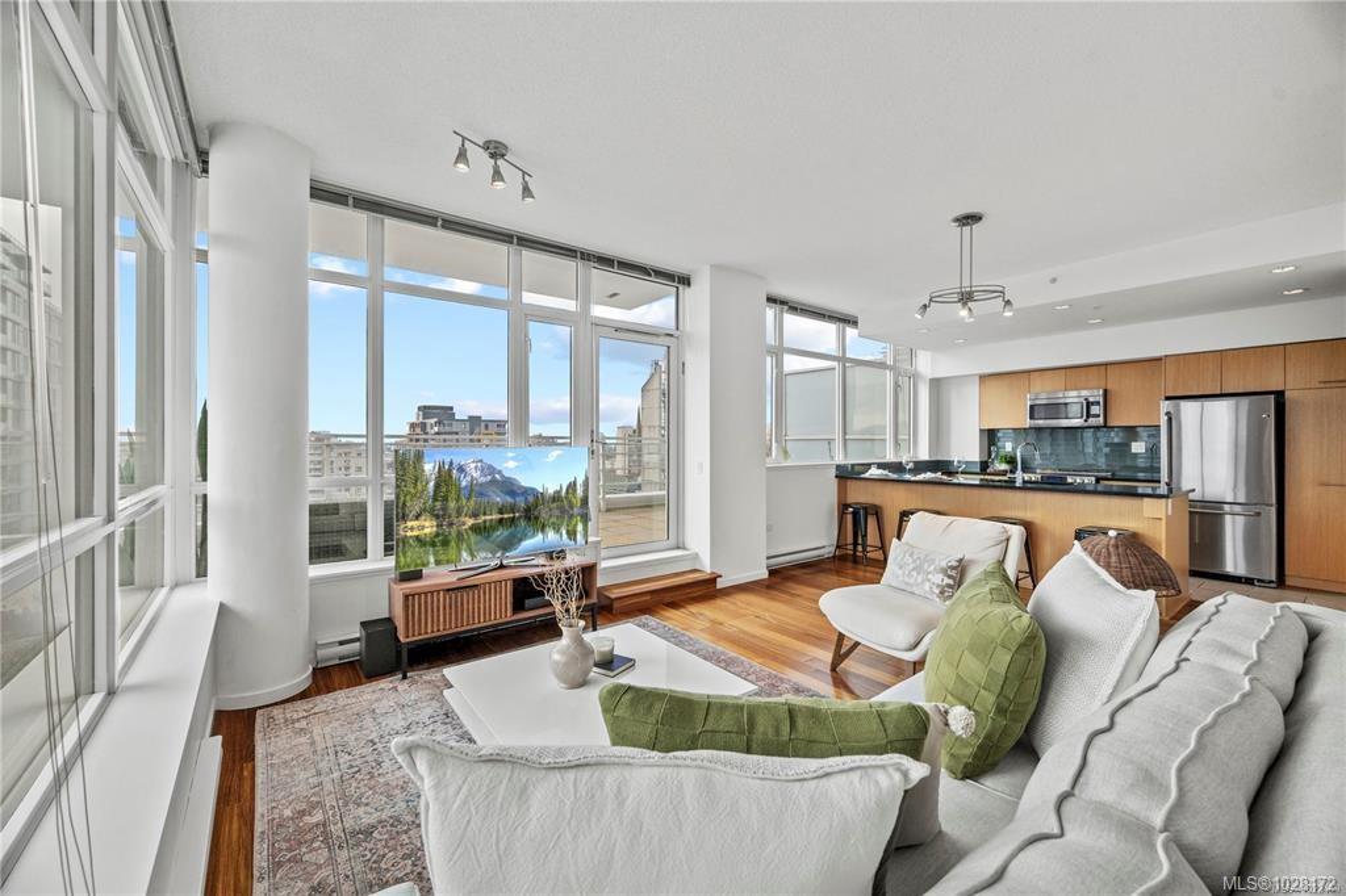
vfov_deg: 81.2
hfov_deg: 104.3
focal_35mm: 14
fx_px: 523
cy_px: 448
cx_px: 673
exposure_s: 1/30
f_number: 7.1
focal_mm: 14
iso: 400
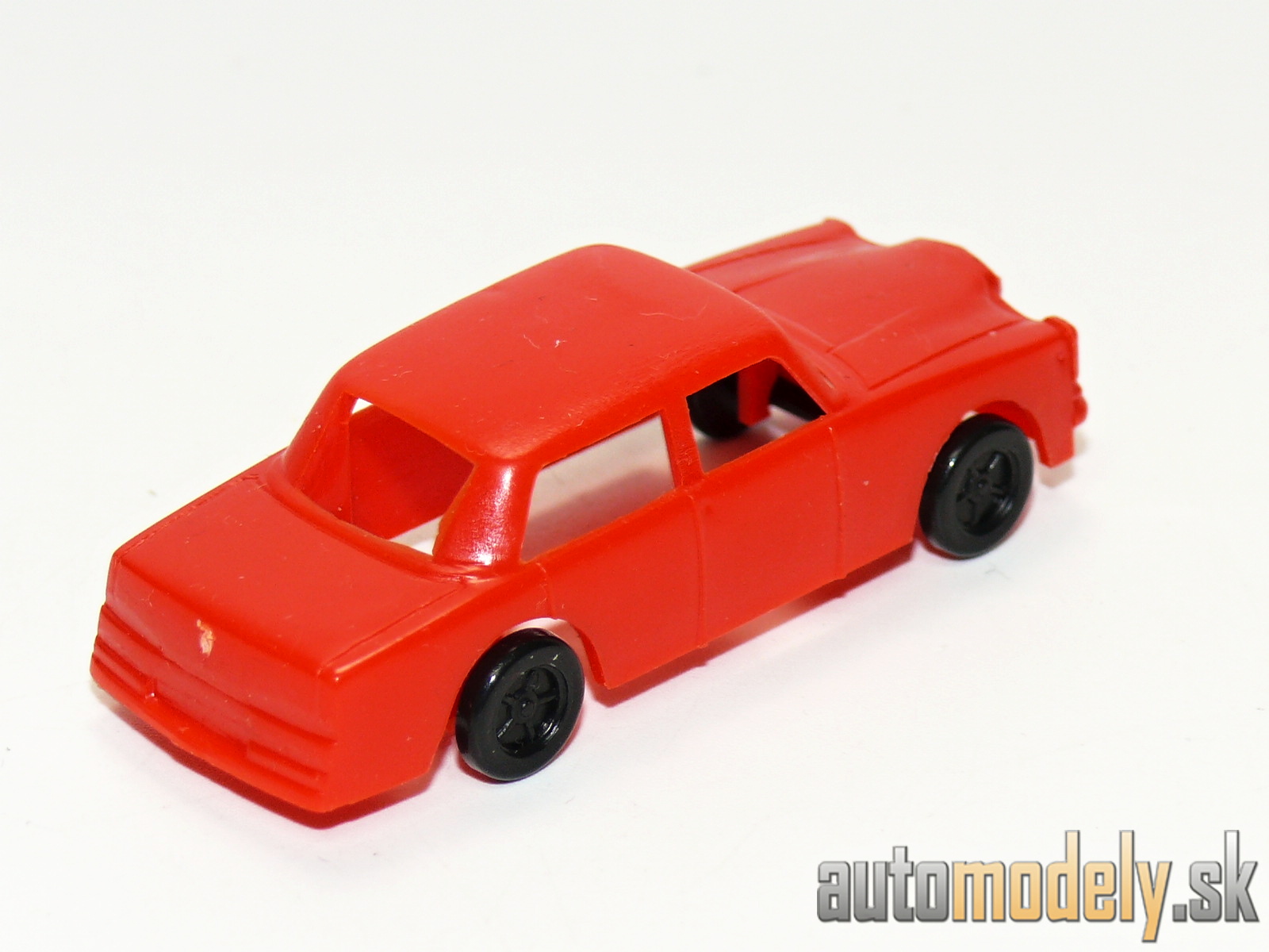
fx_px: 5756
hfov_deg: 12.6
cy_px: 476
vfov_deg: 9.5
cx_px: 634
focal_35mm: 157
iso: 100
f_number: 4
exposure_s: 1/30
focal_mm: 18.6
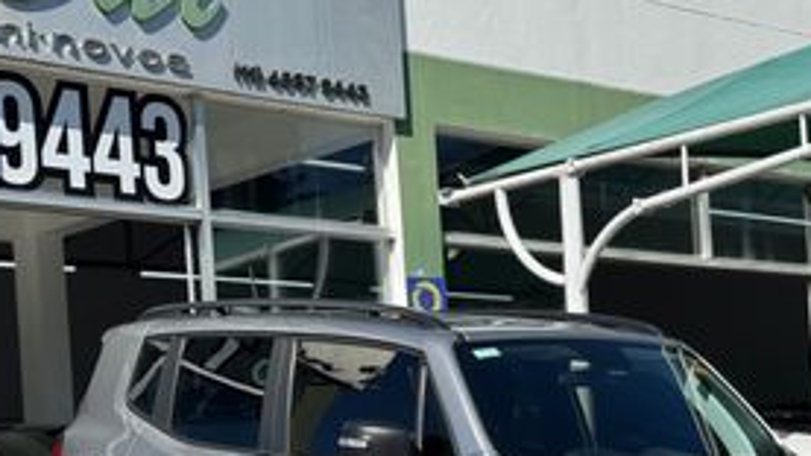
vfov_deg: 13.4
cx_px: 553
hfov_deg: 23.8
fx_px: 1914
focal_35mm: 89
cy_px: 491
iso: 64
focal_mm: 6.76
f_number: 1.78
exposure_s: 1/4310
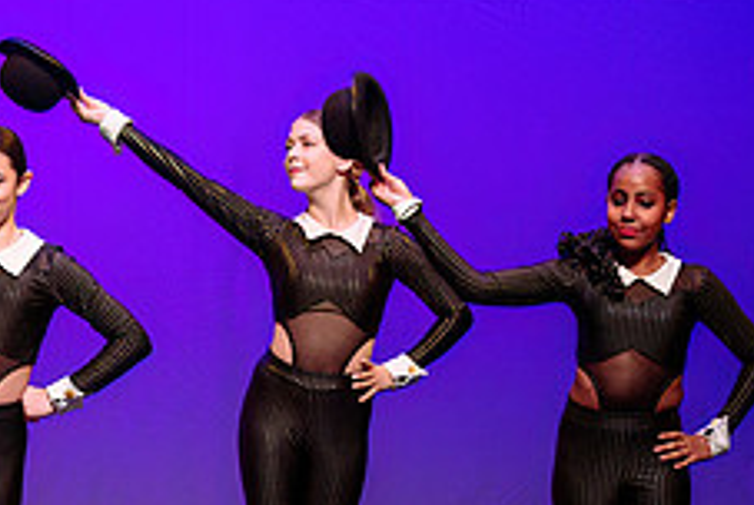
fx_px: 7655
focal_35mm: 365
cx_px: -156
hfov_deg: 5.6
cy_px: 316
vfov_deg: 3.8
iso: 1250
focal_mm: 135
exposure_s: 1/320
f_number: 3.5
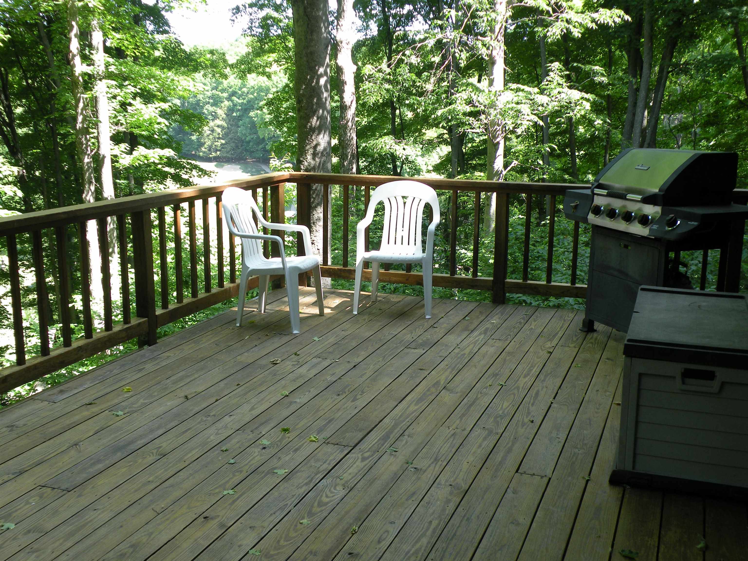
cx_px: 374
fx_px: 908
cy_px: 280
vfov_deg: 34.3
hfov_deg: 44.8
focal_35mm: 42
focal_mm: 7.4
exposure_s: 1/60
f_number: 3.2
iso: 66
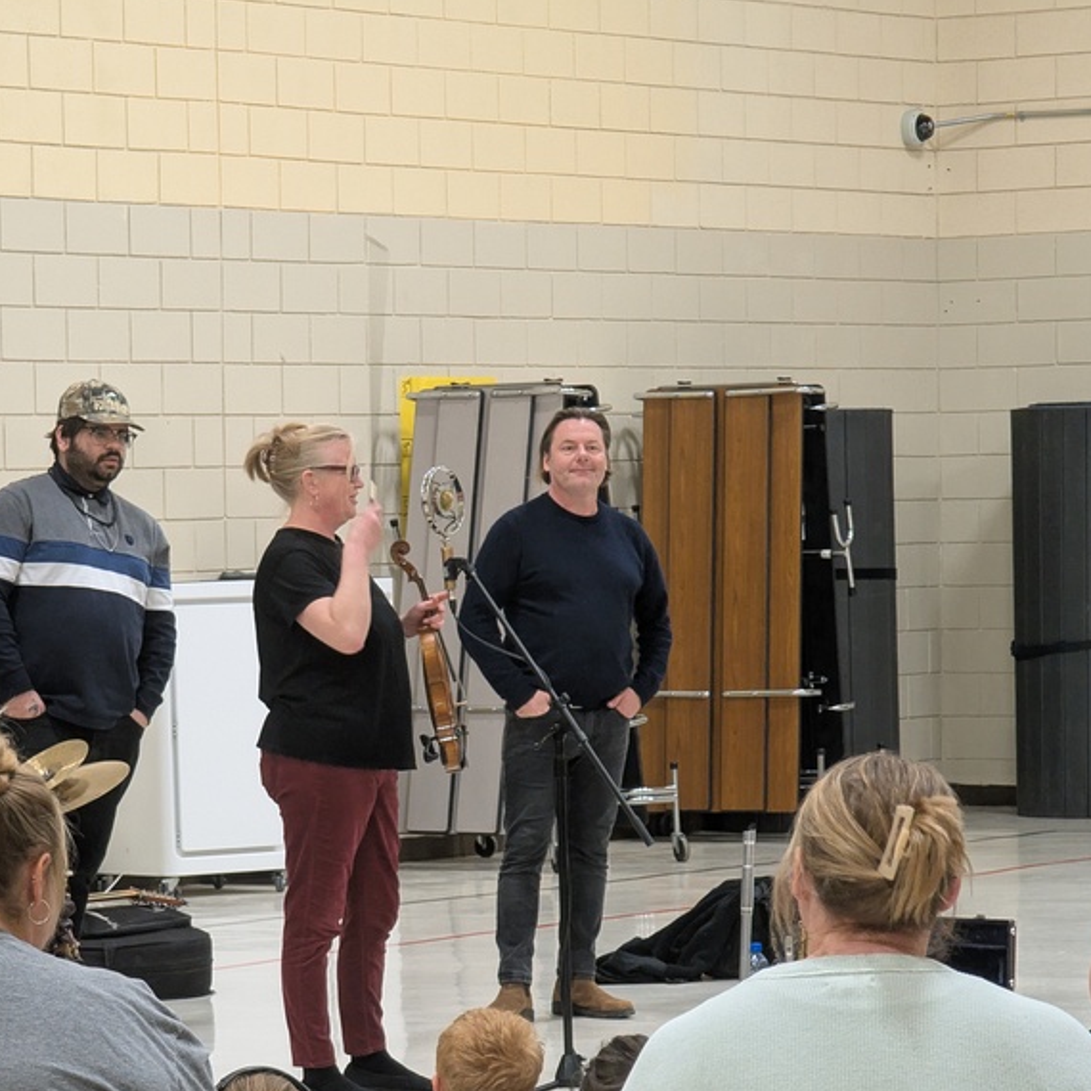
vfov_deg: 10.0
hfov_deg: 10.0
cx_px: 345
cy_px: 728
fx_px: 6240
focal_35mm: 175
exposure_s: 1/40
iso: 339
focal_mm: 17.91
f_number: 2.8
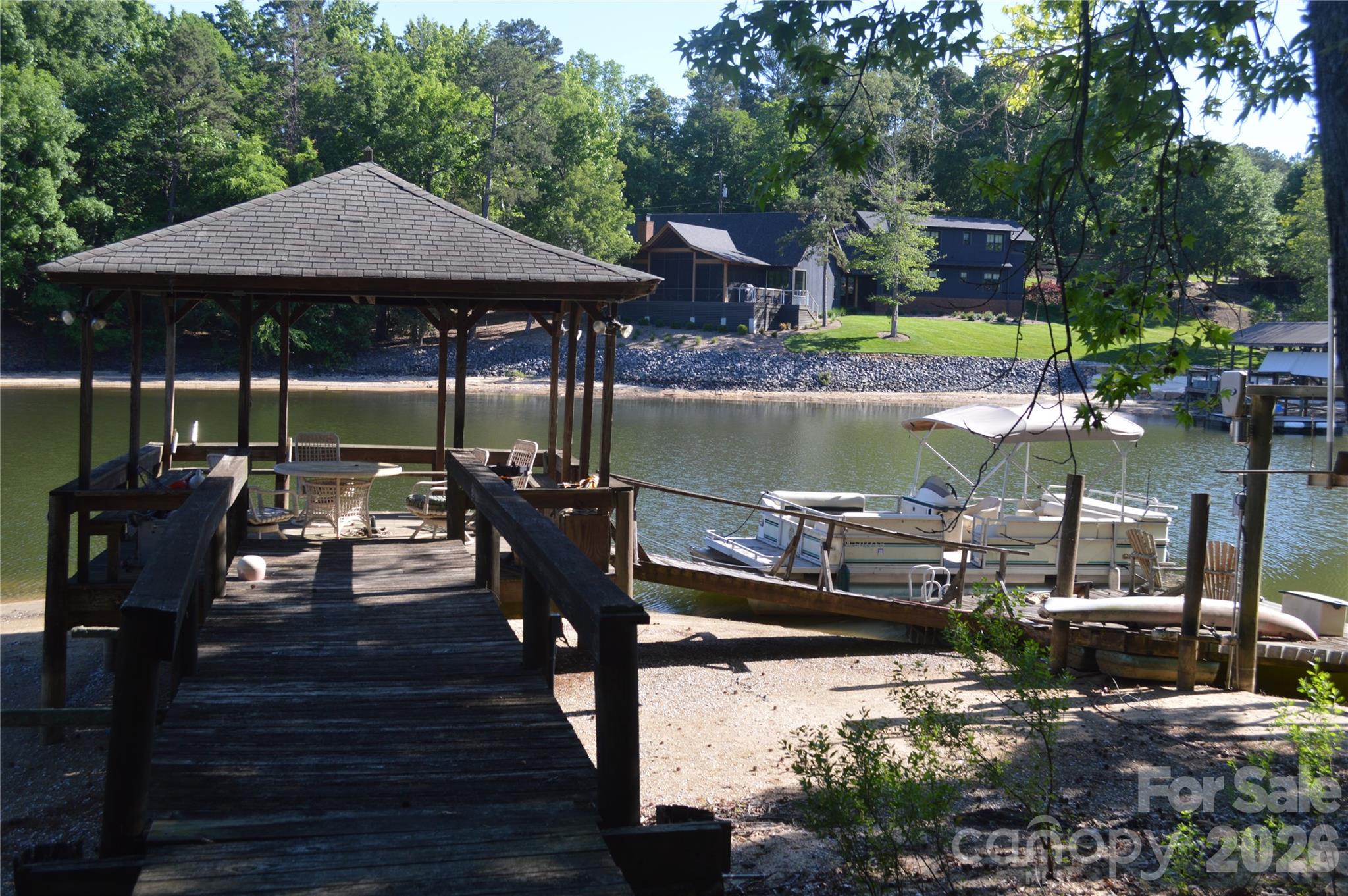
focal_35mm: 36
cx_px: 674
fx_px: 1347
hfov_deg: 53.2
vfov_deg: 36.8
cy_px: 448
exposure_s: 1/125
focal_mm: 24
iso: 110
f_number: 5.6
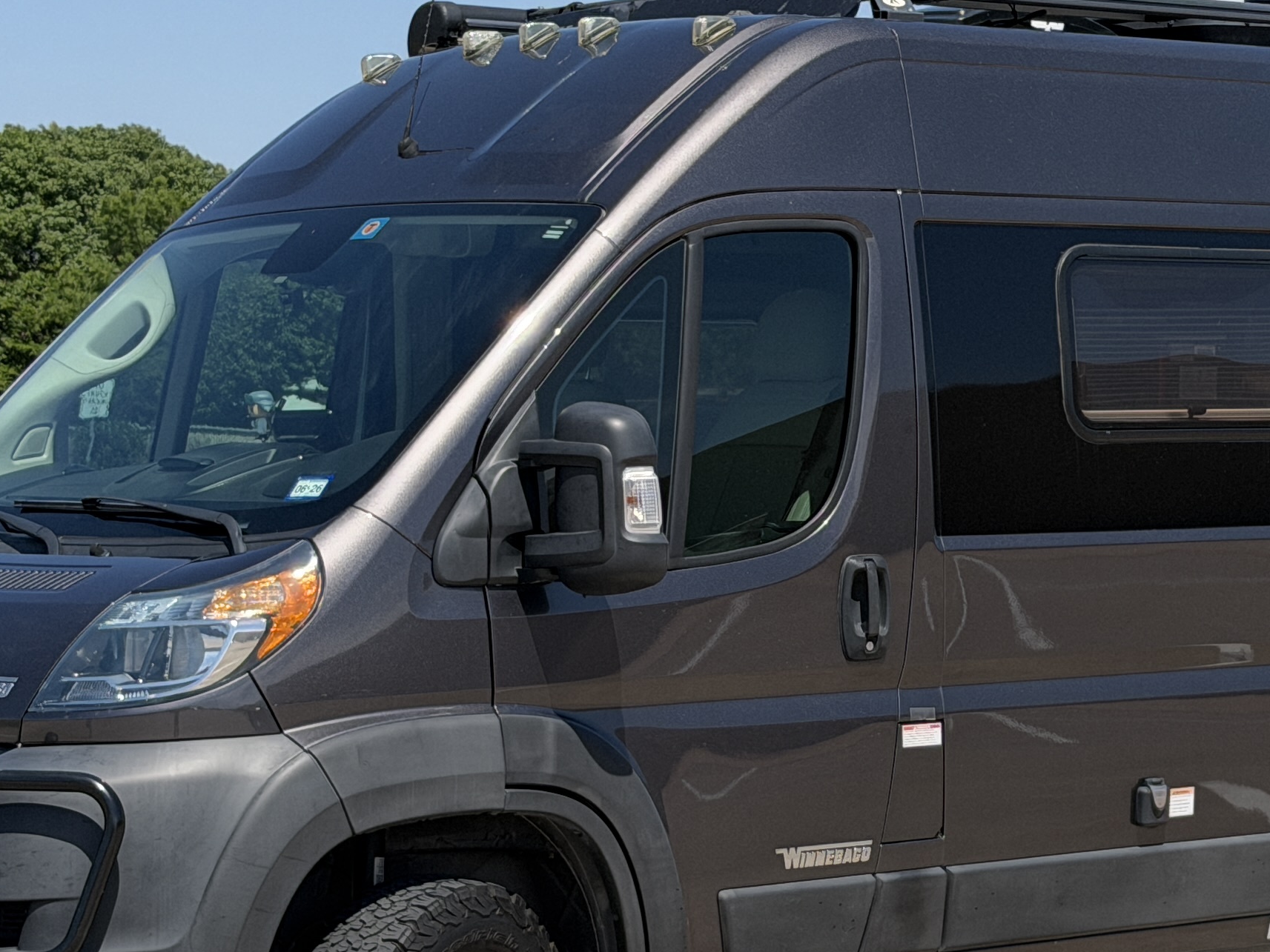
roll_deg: +0.2
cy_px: 633
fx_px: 4146
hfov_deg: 17.4
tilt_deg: -2.8
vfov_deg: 13.1
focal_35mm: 113
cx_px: 860
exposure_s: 1/5587
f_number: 1.78
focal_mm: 6.76
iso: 80
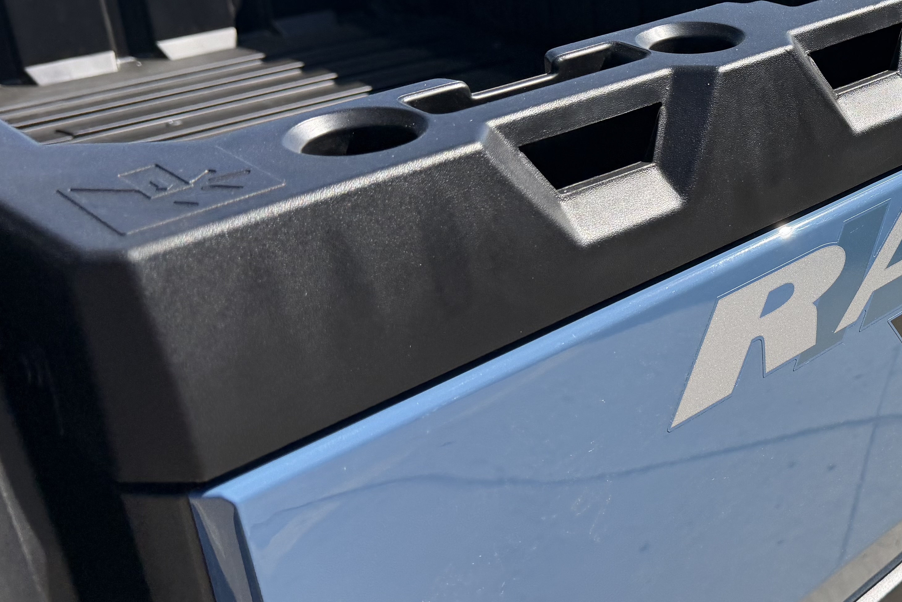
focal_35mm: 49
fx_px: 1228
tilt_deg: -29.6
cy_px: 226
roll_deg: -3.8
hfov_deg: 37.3
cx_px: 835
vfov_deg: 27.4
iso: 100
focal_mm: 6.76
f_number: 1.78
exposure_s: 1/4673
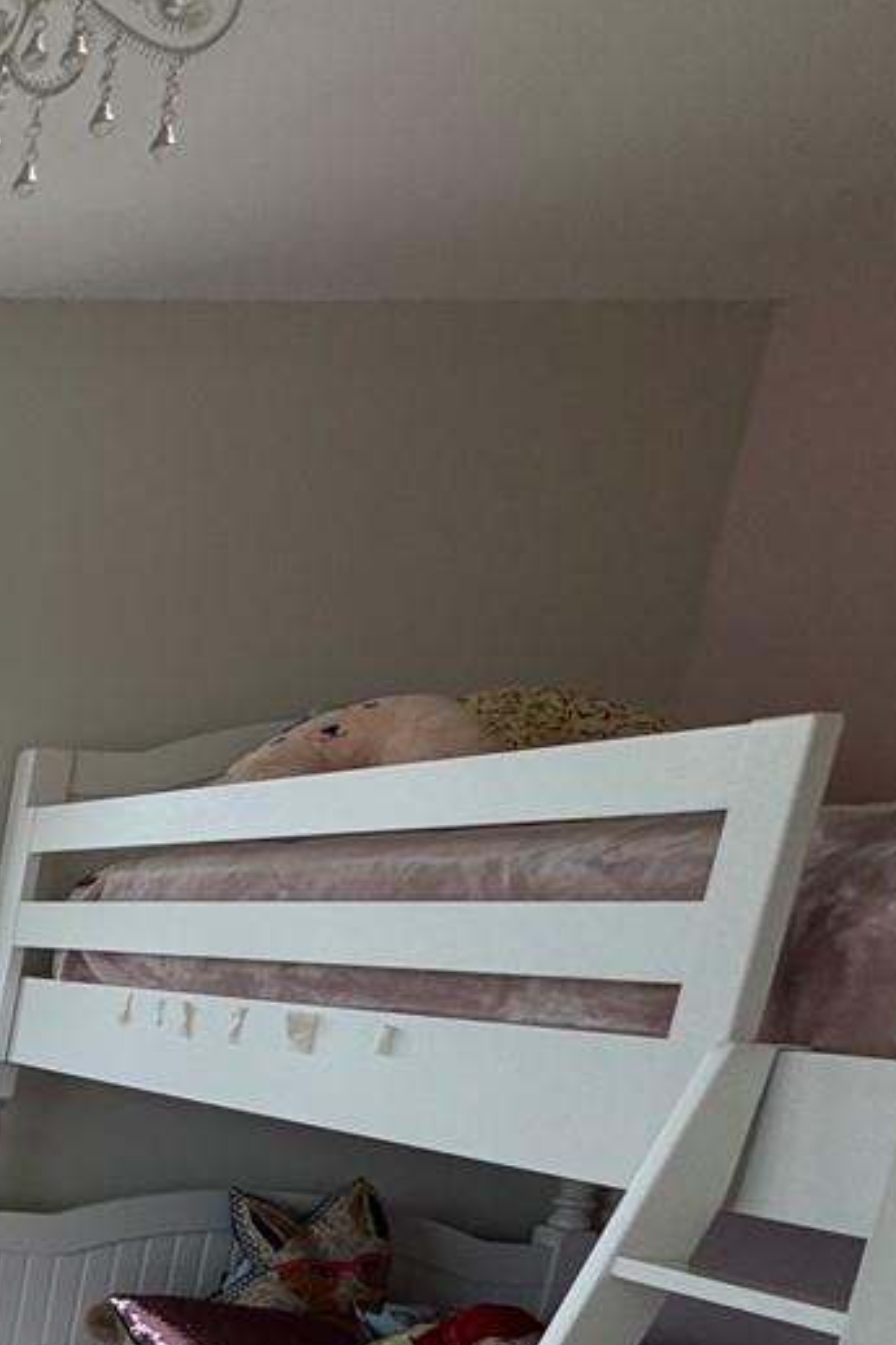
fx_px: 1681
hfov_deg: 17.5
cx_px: -1018
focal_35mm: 45
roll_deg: -2.7
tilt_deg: -12.1
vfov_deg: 39.8
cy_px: 1259
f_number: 2.2
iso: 40
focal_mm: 2.22
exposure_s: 1/364
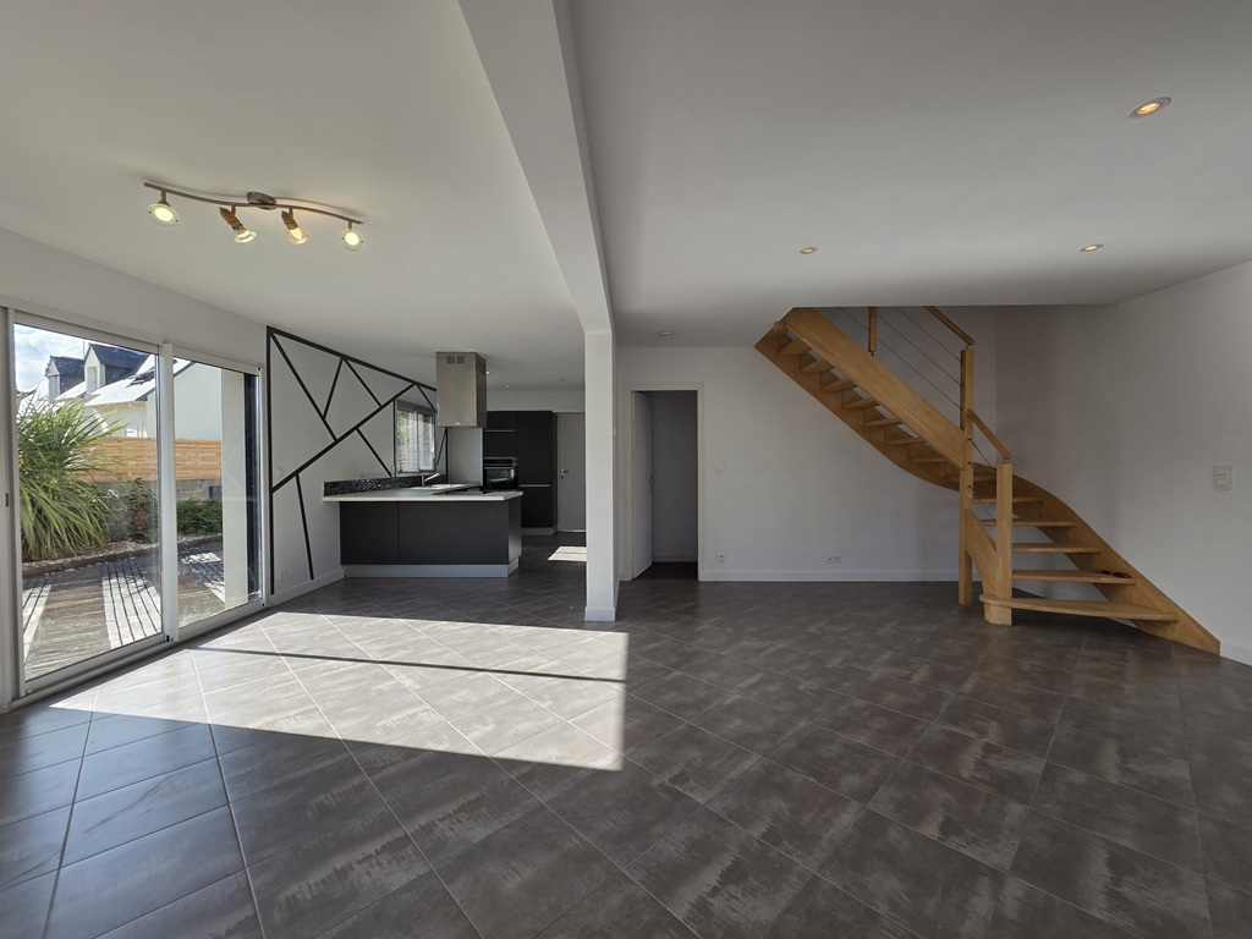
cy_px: 470
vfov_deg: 89.9
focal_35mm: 13
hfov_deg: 106.2
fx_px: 470
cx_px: 626
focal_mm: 2.2
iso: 40
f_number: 1.9
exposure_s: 1/420
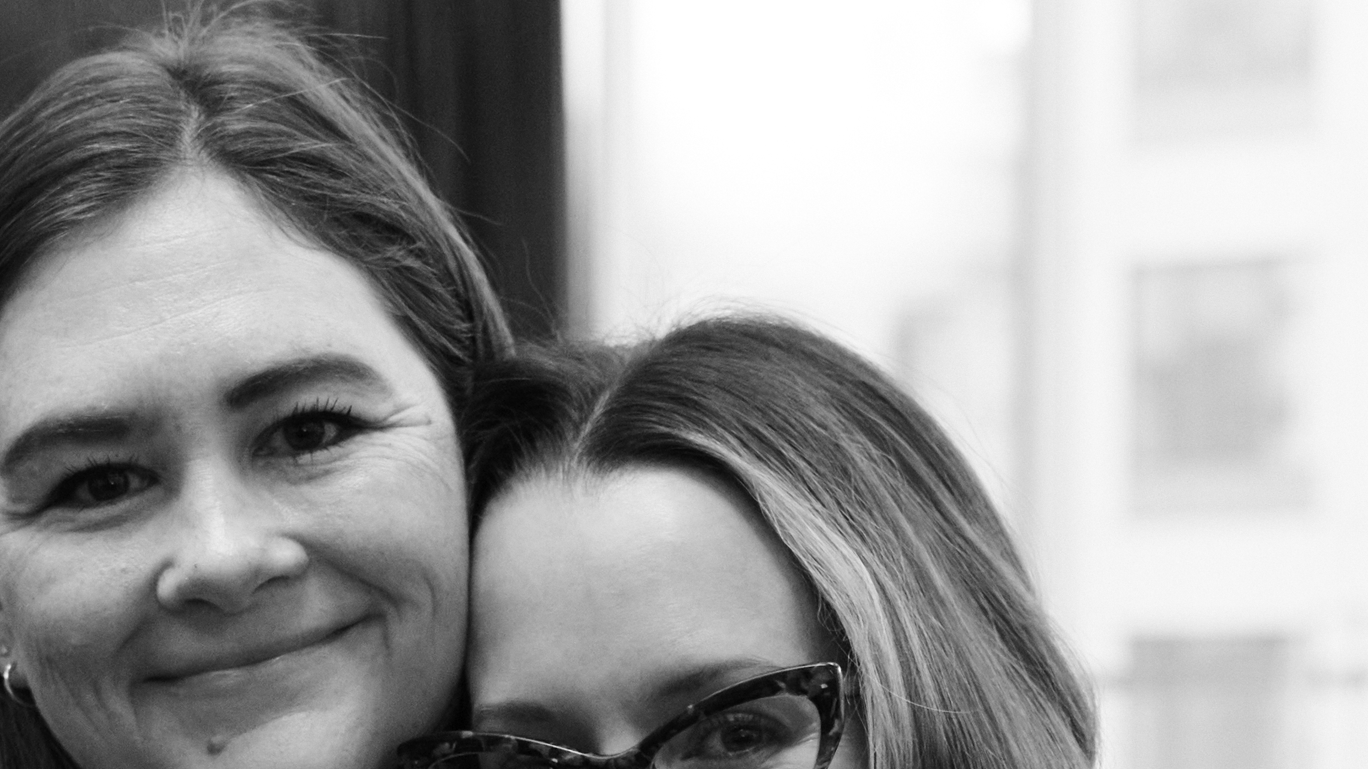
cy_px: 1117
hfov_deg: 13.5
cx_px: 446
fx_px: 5768
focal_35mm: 159
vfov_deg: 7.5
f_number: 3.5
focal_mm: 42
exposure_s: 1/250
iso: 2500
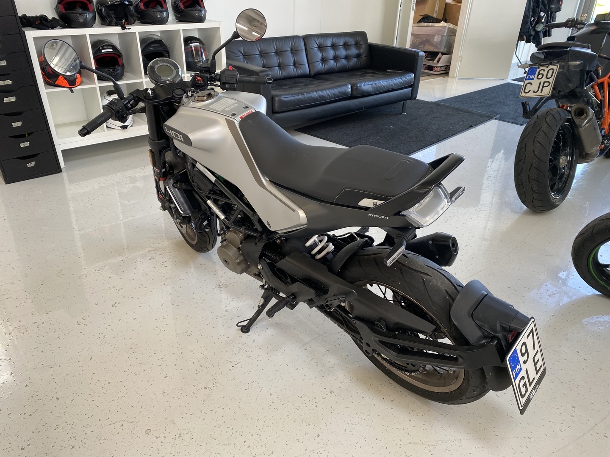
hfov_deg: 67.3
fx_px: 458
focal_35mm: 26
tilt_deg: -29.9
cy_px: 228
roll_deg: -1.7
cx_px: 305
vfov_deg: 53.1
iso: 80
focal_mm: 4.25
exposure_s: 1/100
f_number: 1.8
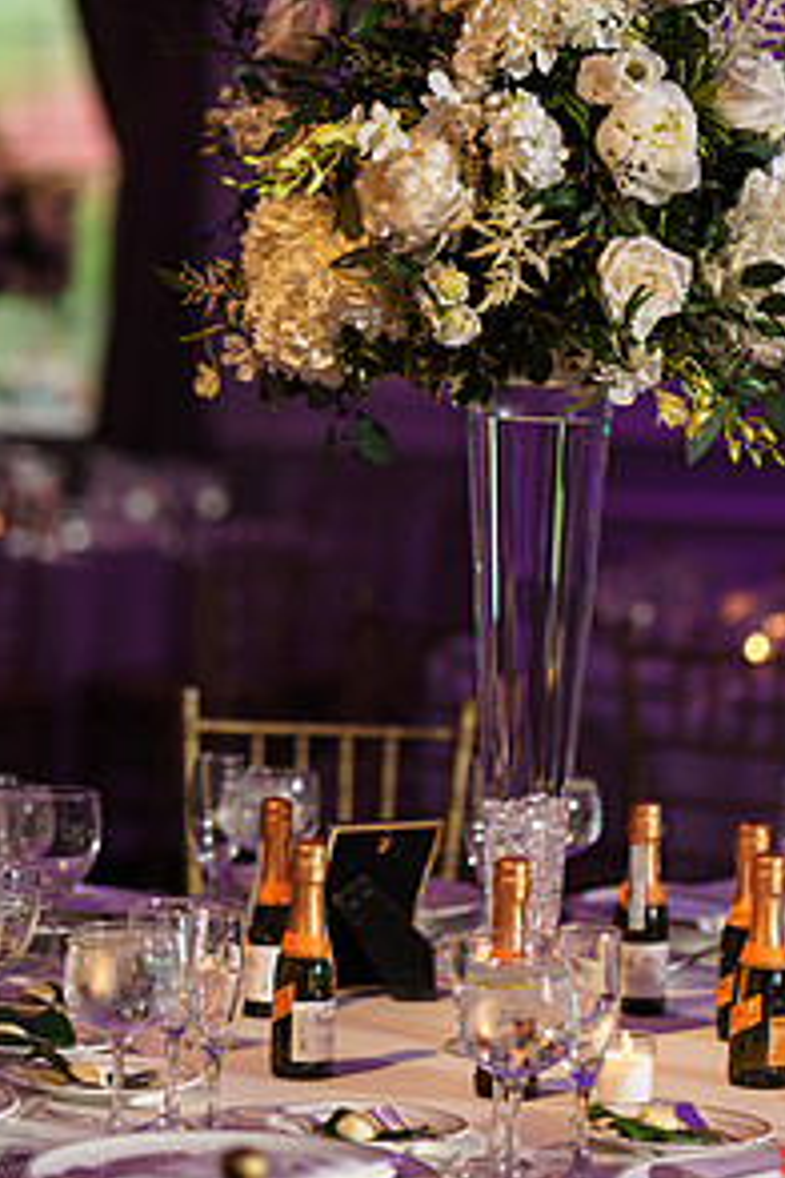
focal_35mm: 130
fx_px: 4252
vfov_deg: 15.8
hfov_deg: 10.5
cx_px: 461
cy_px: 449
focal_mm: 85
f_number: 2
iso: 400
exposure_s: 1/200
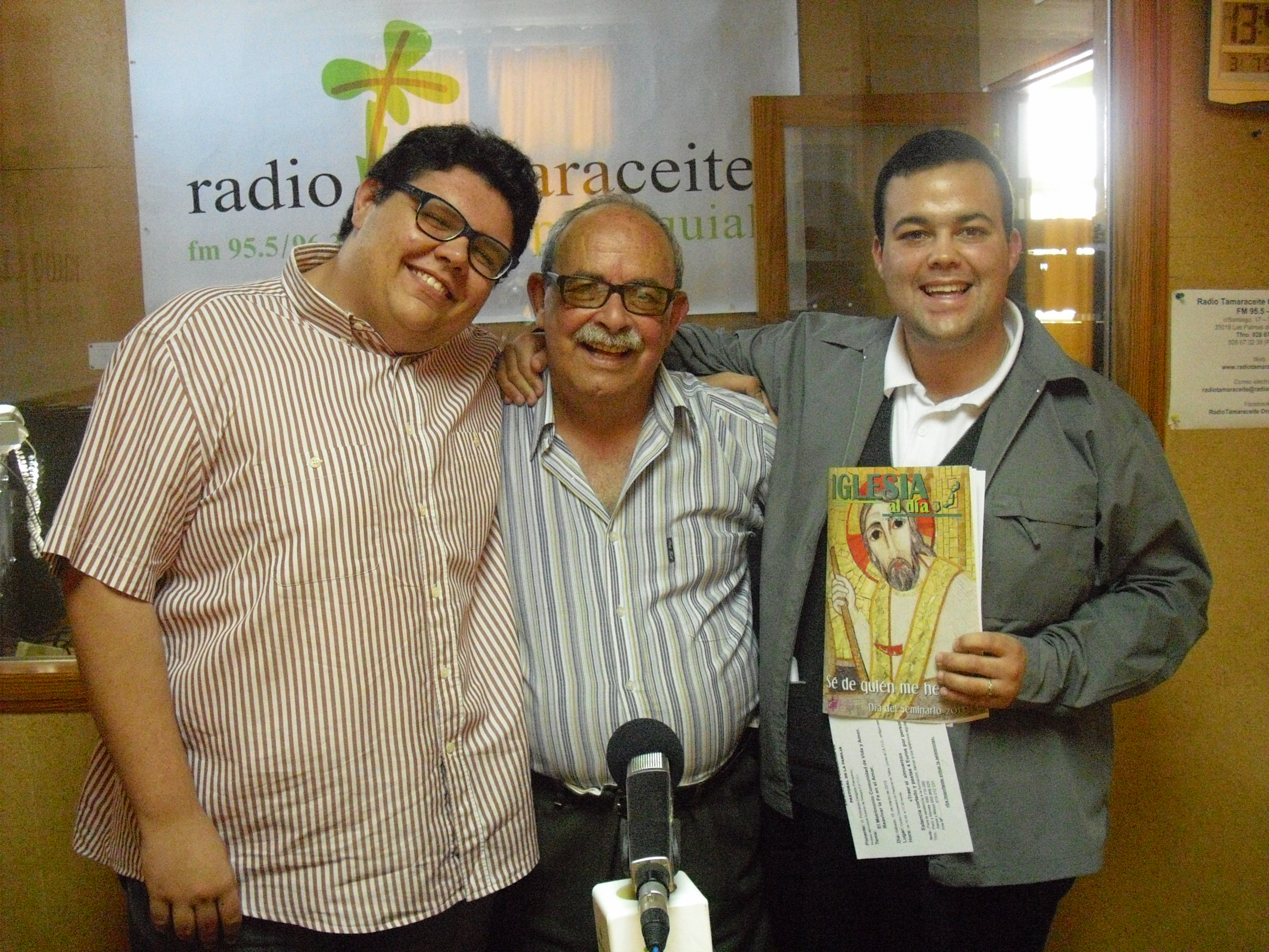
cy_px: 476
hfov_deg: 49.0
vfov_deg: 37.7
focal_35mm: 38
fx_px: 1393
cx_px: 634
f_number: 2.8
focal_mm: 6.2
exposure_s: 1/100
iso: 800
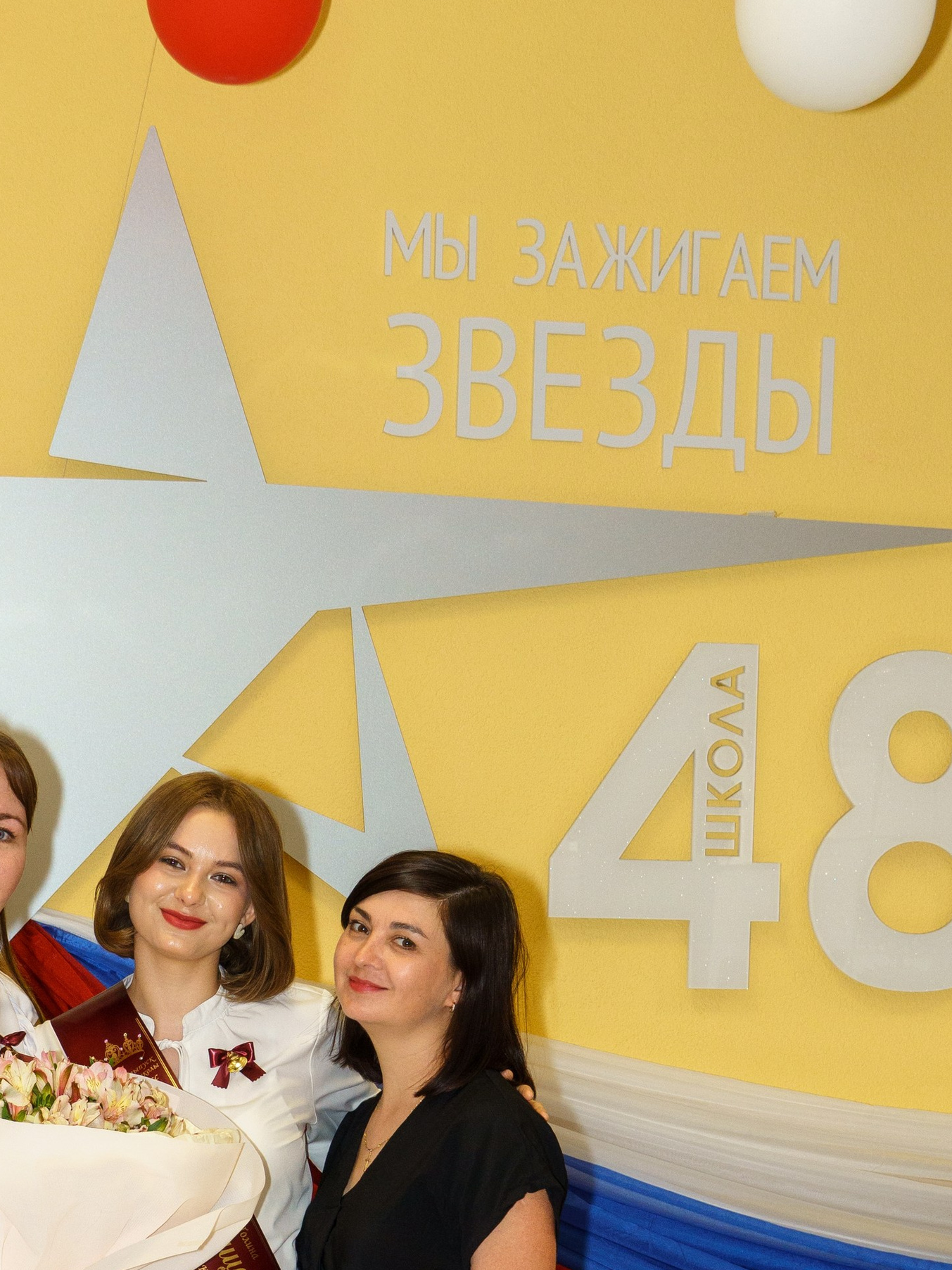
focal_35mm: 89
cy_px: 1149
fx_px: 3265
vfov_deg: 21.5
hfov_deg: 16.5
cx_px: 230
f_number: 5
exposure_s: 1/125
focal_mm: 29
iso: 400
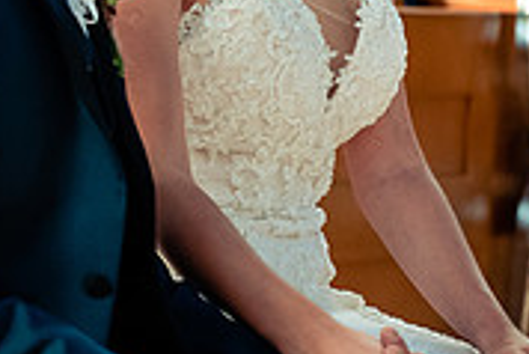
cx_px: -50
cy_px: -100
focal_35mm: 251
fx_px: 3691
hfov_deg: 8.1
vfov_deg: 5.5
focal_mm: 70
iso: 1600
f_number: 4
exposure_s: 1/320
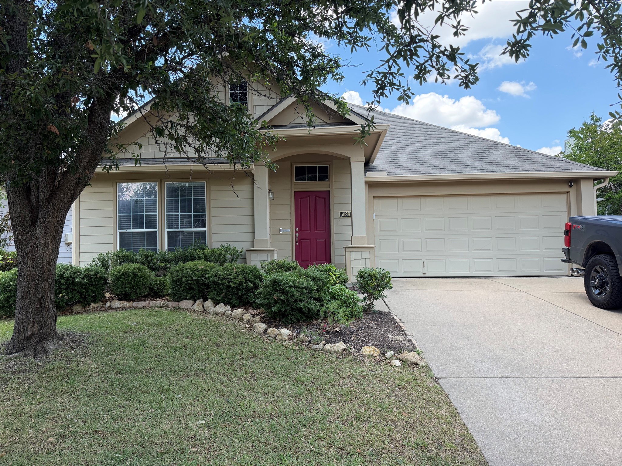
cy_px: 233
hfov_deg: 71.6
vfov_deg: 56.8
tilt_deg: +2.4
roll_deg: +1.2
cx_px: 311
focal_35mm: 24
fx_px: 431
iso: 100
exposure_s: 1/1139
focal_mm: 6.76
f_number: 1.78
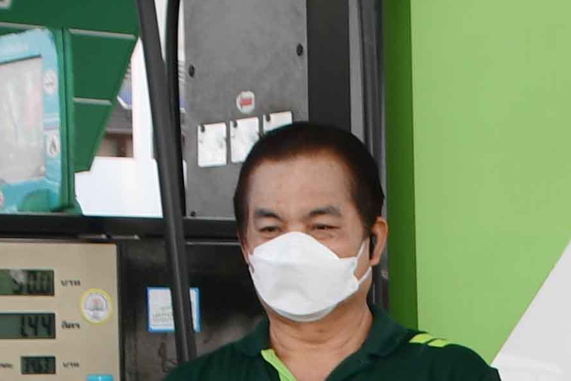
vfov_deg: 8.1
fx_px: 2697
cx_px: 1156
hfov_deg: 11.0
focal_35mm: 170
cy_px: 349
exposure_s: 1/160
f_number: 6.3
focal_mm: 18
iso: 100
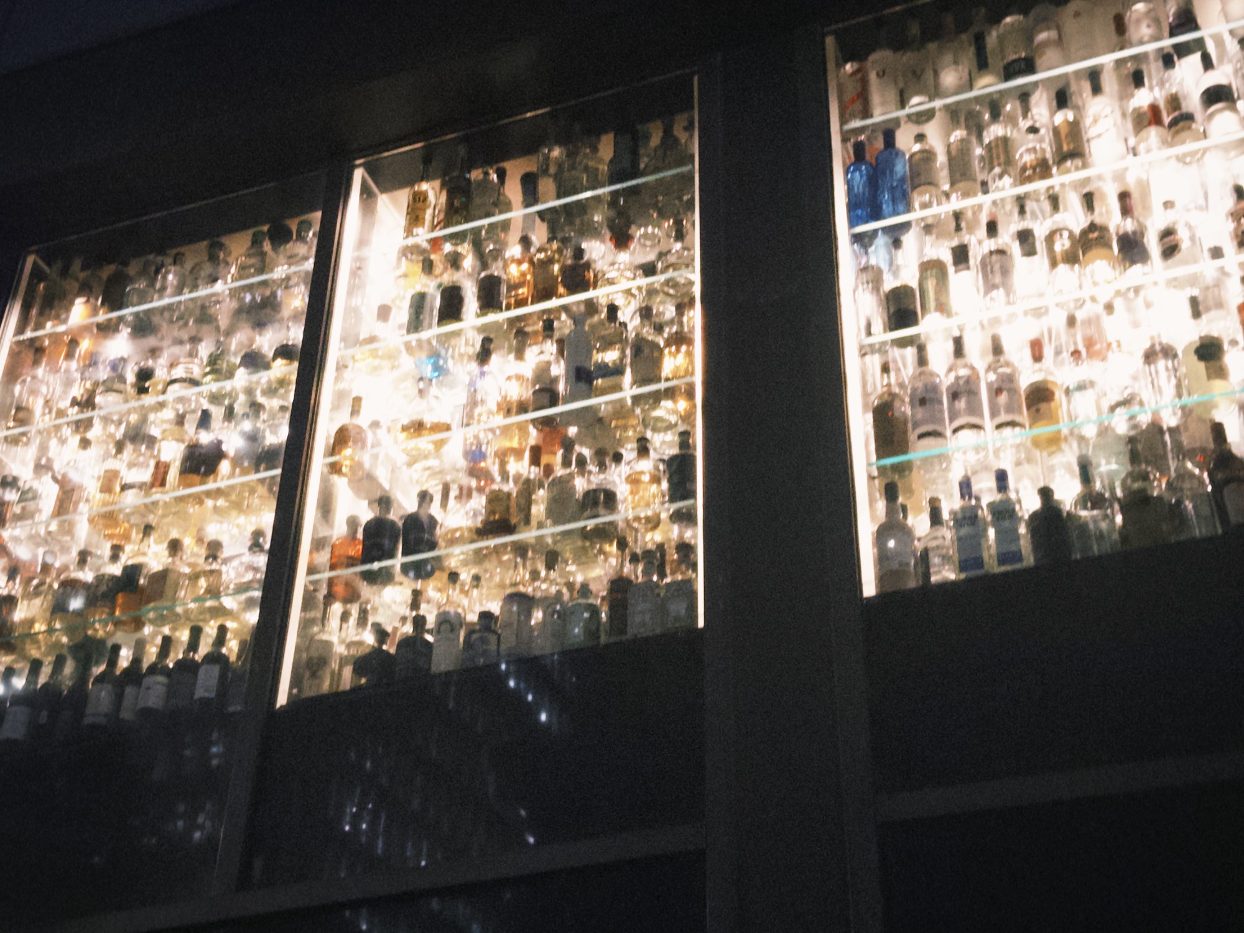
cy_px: 466
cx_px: 622
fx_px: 862
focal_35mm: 24
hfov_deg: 71.6
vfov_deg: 56.8
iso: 400
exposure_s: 1/60
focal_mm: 6.76
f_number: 1.78
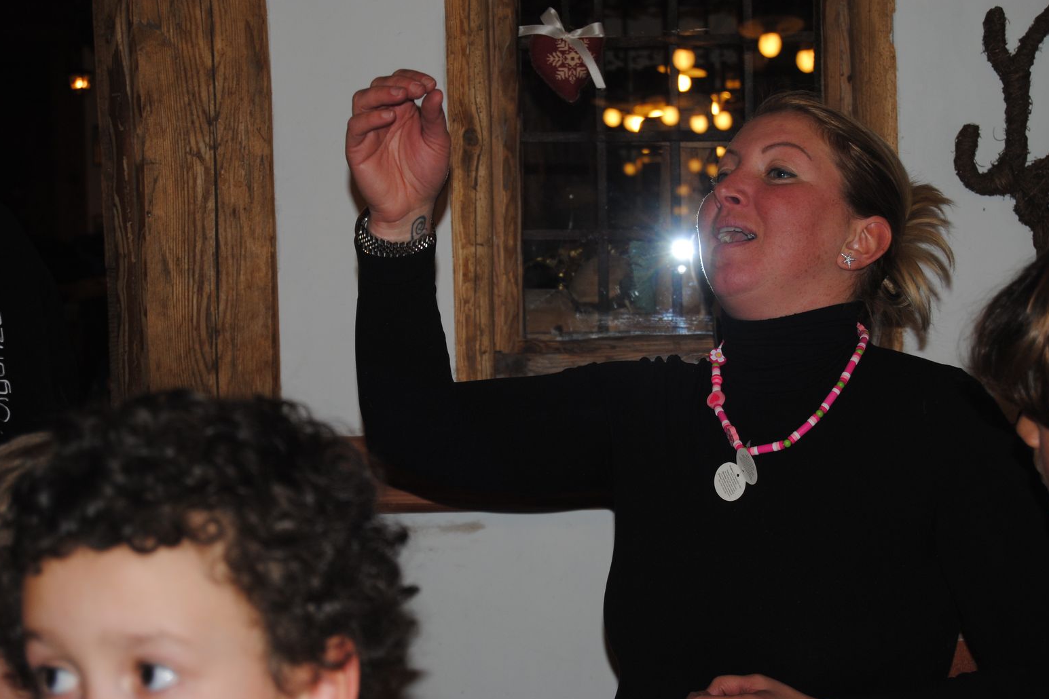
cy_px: 350
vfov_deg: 16.0
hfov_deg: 23.8
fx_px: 2492
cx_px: 536
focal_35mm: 86
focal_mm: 55
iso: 200
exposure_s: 1/60
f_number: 5.6
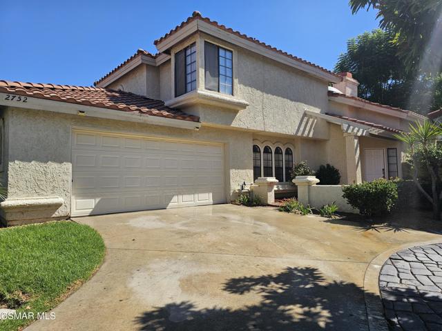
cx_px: 221
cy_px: 166
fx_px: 294
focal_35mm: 23
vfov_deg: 58.9
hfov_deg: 73.9
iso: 10
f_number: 1.7
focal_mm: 6.3
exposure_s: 1/724
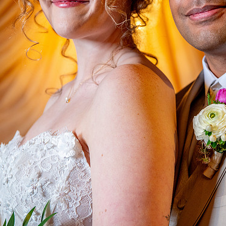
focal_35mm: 96
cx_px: 149
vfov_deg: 18.1
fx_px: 709
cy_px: 105
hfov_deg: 18.1
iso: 2000
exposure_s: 1/320
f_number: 5
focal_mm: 70
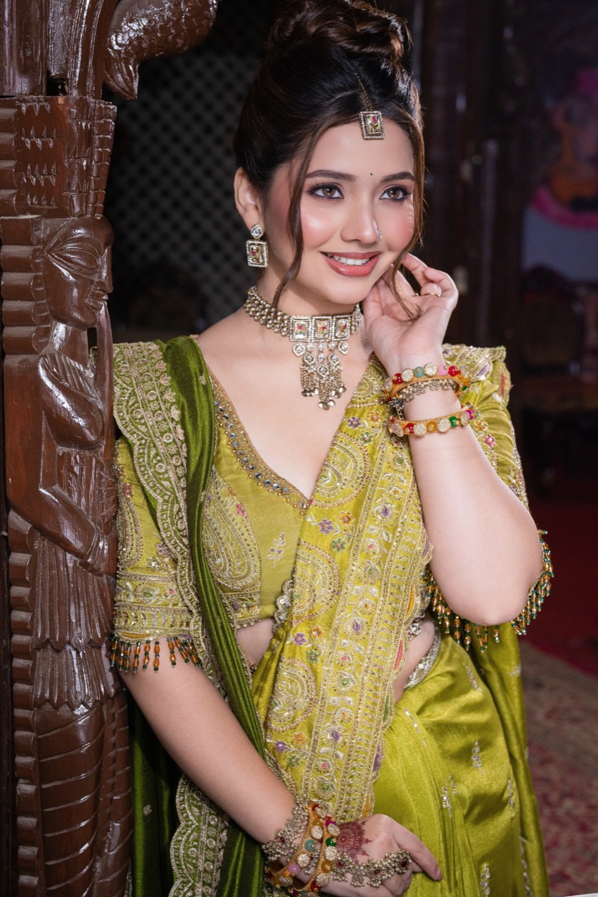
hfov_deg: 24.2
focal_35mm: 56
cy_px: 413
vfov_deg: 35.6
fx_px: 1396
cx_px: 304
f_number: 4
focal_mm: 50
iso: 800
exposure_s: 1/400
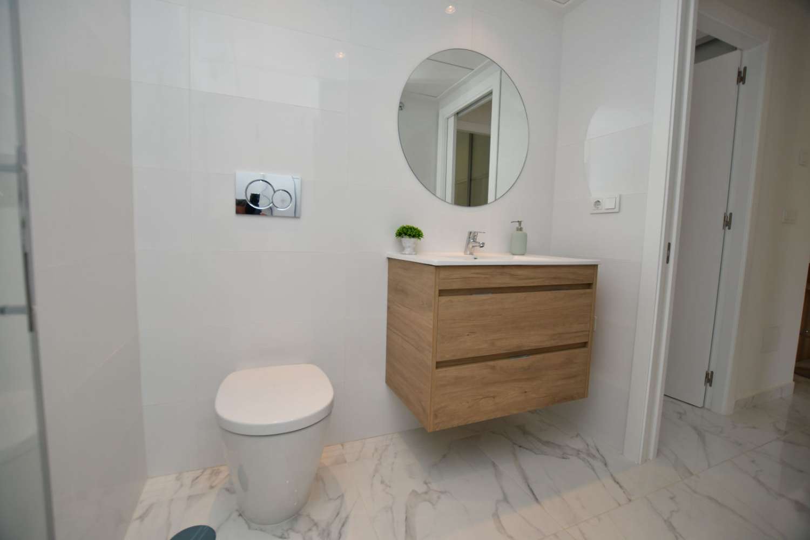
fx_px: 337
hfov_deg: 100.4
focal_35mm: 15
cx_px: 405
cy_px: 270
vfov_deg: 77.3
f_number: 3.5
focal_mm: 10
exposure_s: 1/250
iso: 200
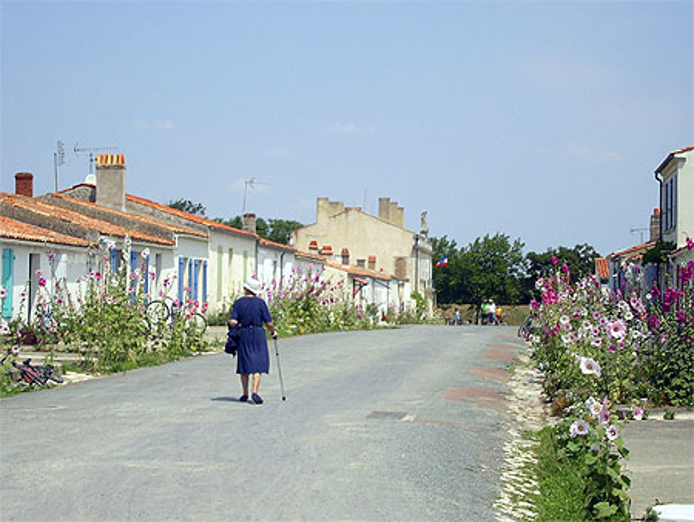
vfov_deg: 16.6
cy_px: 261
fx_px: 1785
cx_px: 347
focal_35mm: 89
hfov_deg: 22.0
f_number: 6.1
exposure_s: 1/320
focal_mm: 13.7
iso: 50
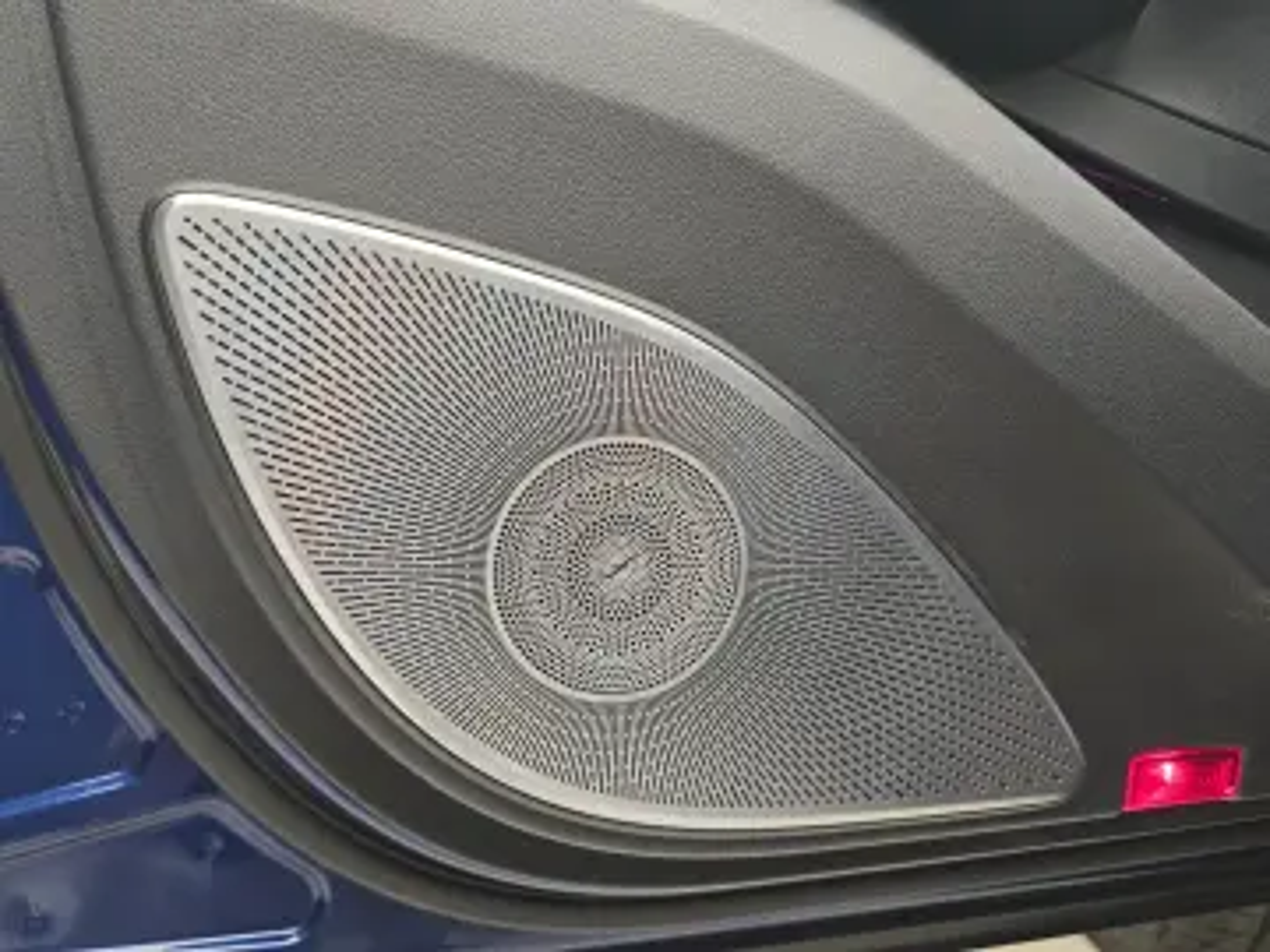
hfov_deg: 73.9
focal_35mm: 23
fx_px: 844
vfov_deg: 58.9
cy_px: 476
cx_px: 635
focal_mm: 6.3
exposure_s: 1/100
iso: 320
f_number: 1.7
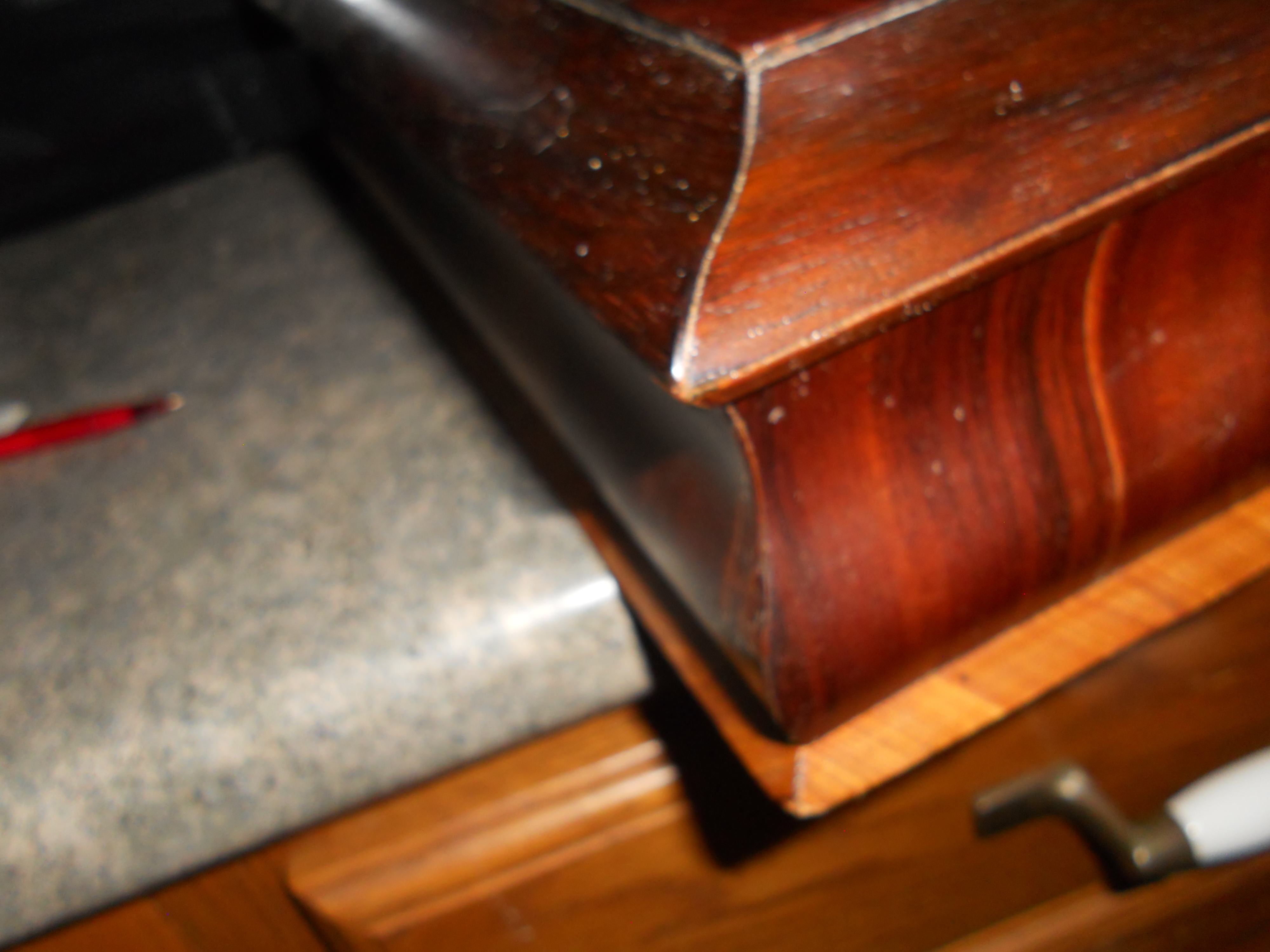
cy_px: 476
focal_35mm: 32
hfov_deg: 56.8
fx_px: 1174
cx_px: 635
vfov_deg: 44.2
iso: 200
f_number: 8.8
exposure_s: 1/25
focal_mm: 5.8
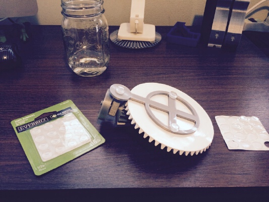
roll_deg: -0.1
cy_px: 101
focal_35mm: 29
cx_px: 134
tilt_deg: -35.8
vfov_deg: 48.2
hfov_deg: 61.6
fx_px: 225
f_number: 2.2
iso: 200
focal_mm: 4.15
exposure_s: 1/30
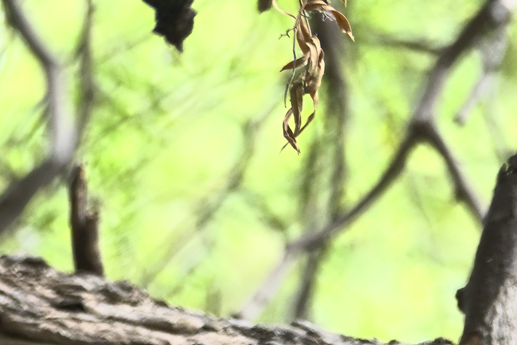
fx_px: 11040
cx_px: 837
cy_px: 697
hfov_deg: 2.7
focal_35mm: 769
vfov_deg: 1.8
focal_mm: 110
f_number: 5
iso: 1100
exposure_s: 1/200
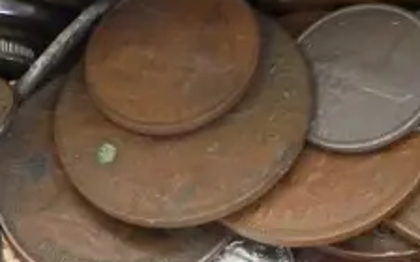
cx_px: -32
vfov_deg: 6.6
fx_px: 2221
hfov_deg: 10.7
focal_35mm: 194
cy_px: 460
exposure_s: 1/60
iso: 3200
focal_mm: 20
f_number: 4.1
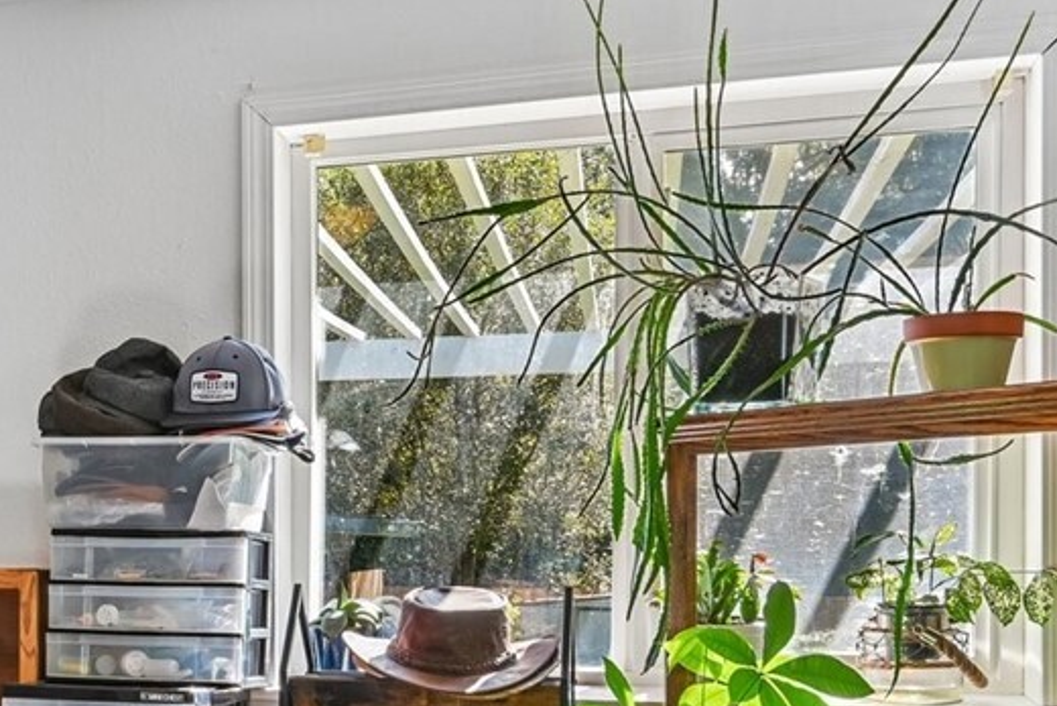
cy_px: 526
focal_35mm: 62
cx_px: -145
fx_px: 1821
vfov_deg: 21.7
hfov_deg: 28.9
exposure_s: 1/30
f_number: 8
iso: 400
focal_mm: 19
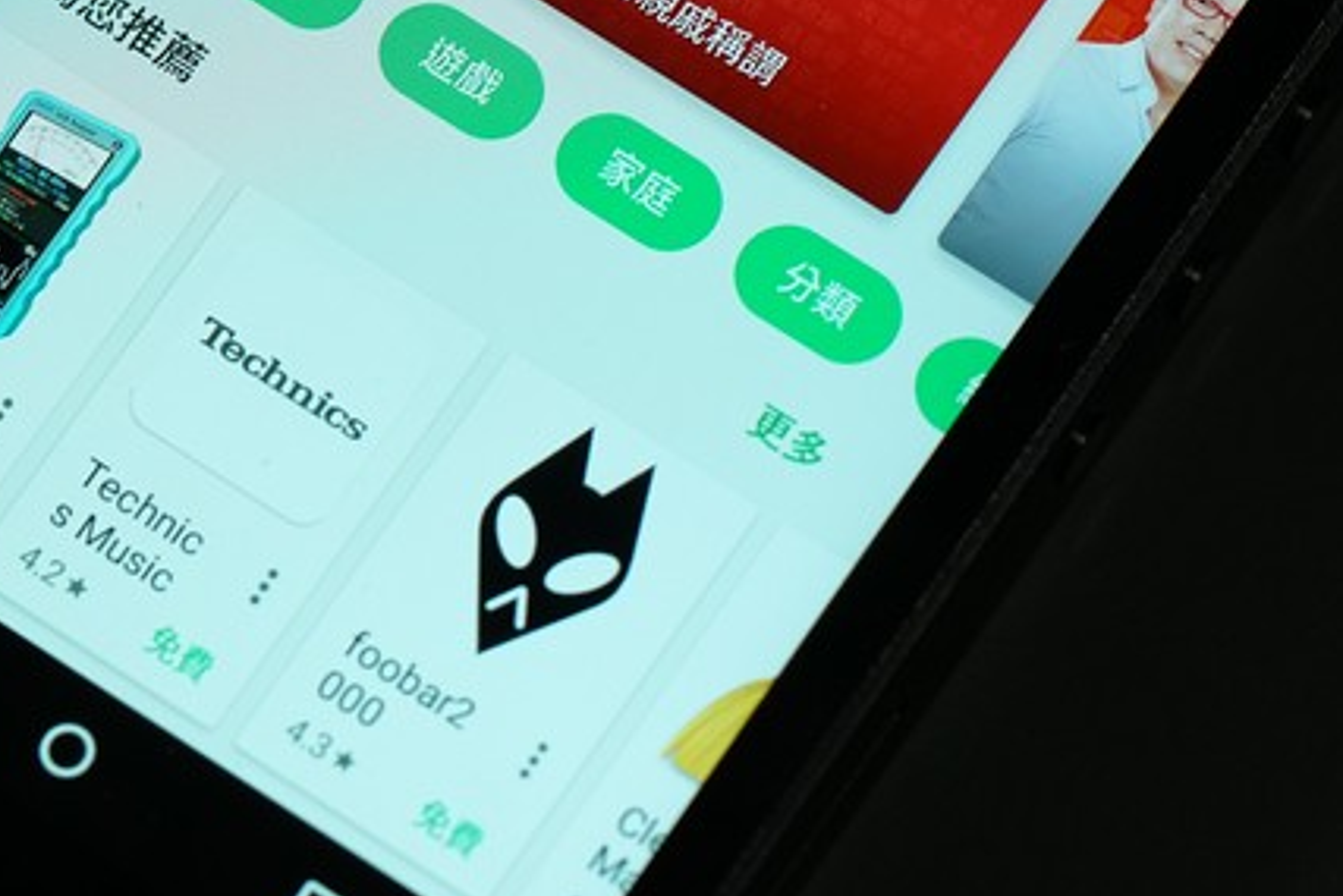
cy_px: 42
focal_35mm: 216
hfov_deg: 9.5
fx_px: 8060
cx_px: 506
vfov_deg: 6.3
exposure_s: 1/60
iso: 500
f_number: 5.6
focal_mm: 90
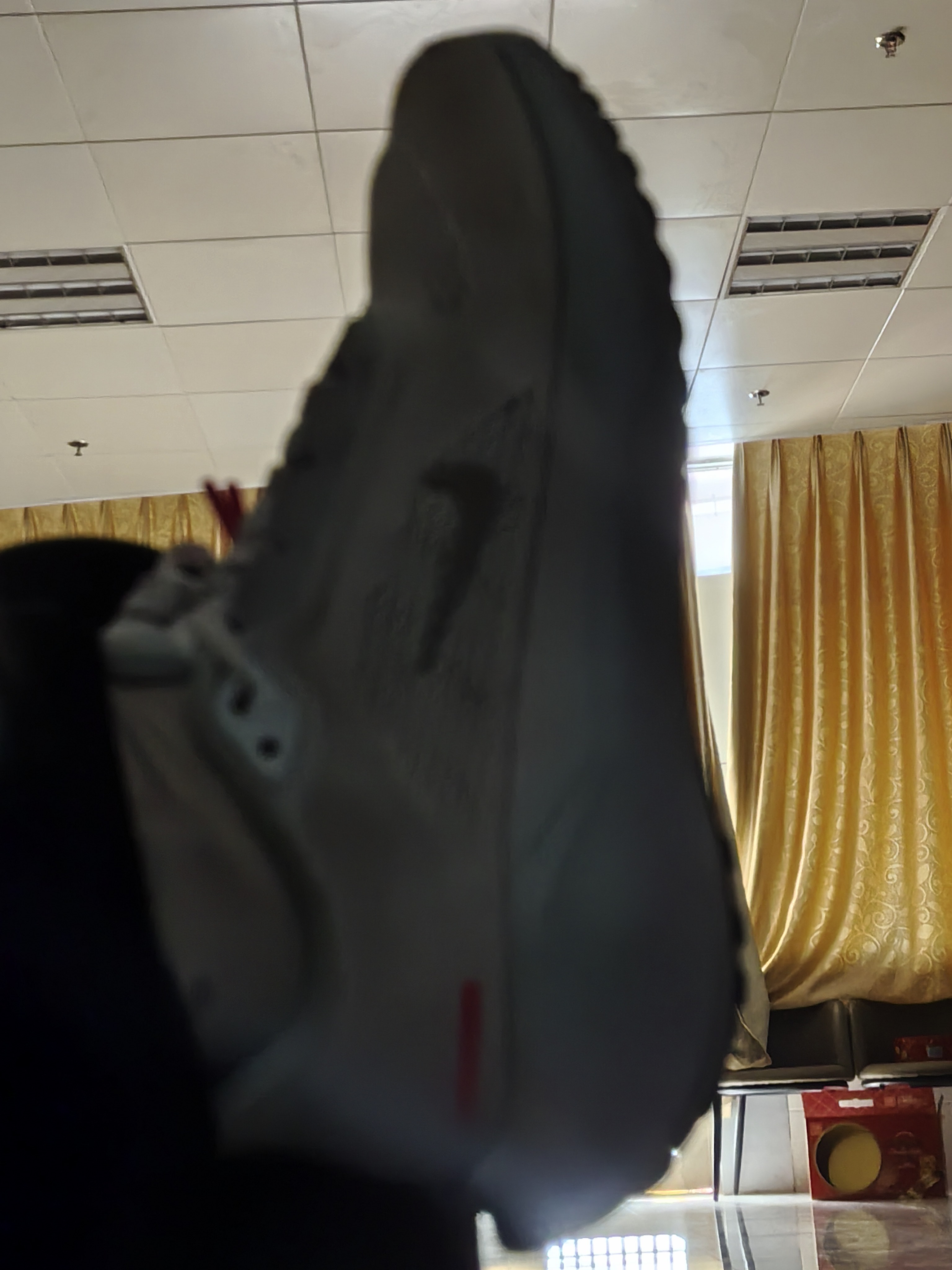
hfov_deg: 27.0
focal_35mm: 54
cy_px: 635
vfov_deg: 35.5
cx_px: 476
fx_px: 1980
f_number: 1.9
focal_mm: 5.52
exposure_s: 1/25
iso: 400
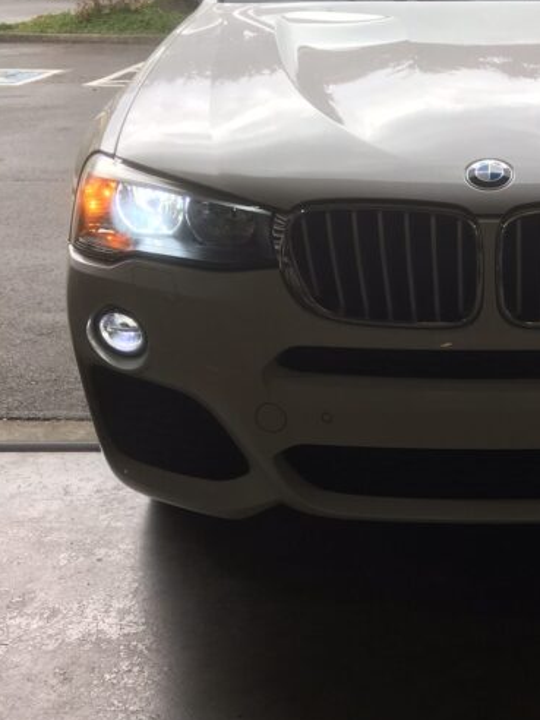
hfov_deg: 25.5
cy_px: 557
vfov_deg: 34.1
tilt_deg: -28.8
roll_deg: -0.4
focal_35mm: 55
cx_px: 508
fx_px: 1144
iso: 25
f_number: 2.2
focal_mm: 4.15
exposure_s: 1/185
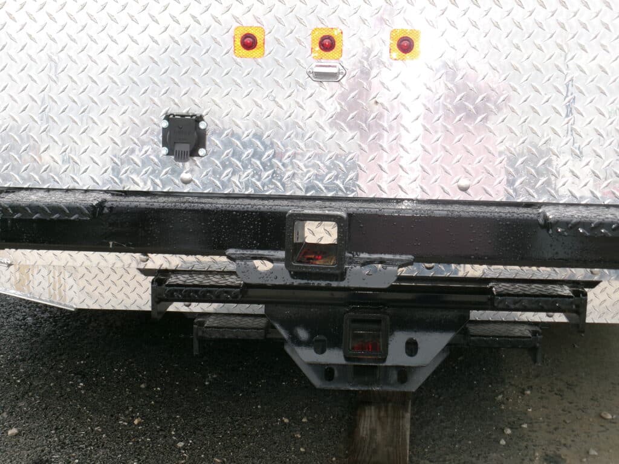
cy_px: 232
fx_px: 1144
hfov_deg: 30.3
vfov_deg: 22.9
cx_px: 310
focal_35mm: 64
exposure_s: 1/40
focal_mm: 11.5
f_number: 5.2
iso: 100
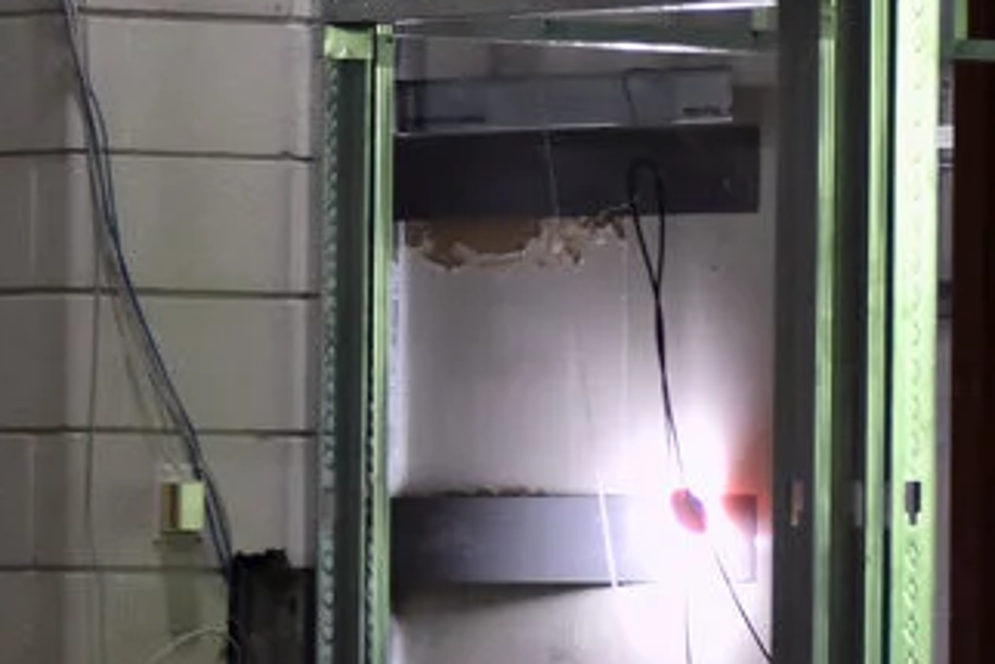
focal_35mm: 409
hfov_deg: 5.0
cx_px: 1794
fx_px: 11322
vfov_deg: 3.4
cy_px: 463
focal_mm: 55
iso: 800
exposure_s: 1/60
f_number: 4
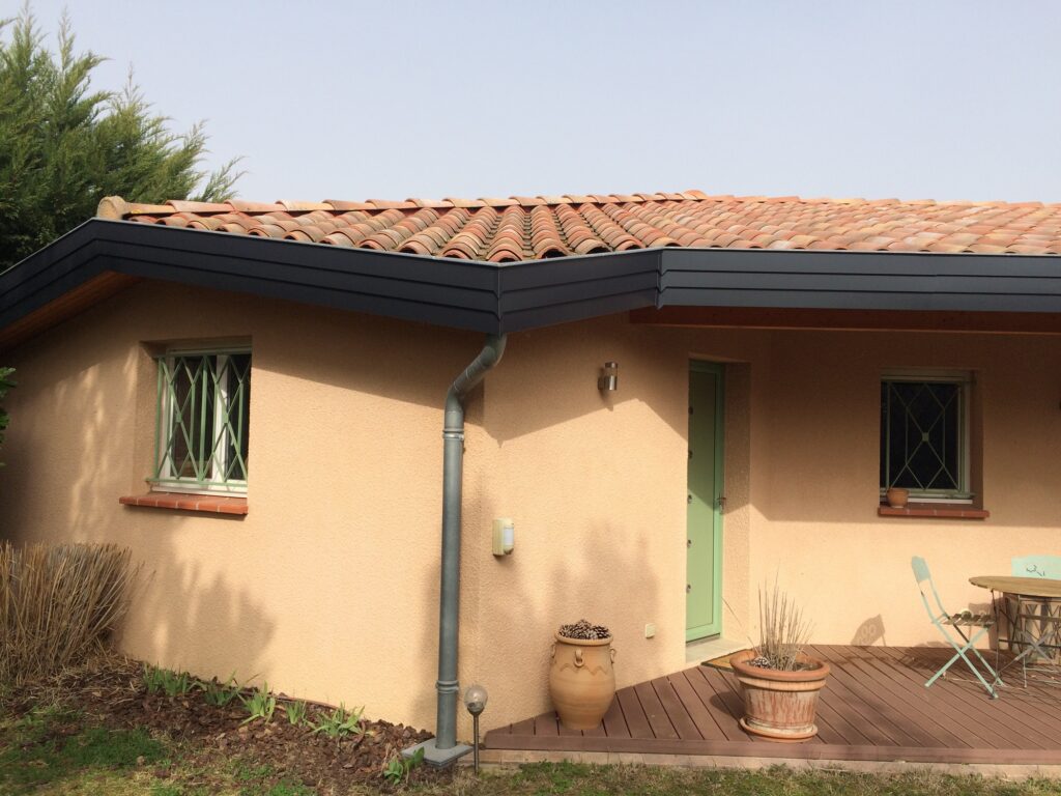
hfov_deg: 61.7
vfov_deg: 48.2
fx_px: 889
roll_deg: -1.6
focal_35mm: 29
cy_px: 398
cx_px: 530
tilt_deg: +1.9
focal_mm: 4.15
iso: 32
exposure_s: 1/1325
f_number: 2.2
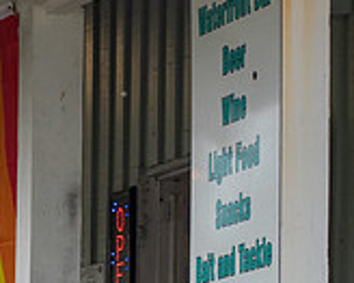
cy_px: 291
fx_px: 3759
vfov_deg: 4.3
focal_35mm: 359
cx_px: -91
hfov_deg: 5.4
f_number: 5.6
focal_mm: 72
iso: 320
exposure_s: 1/500
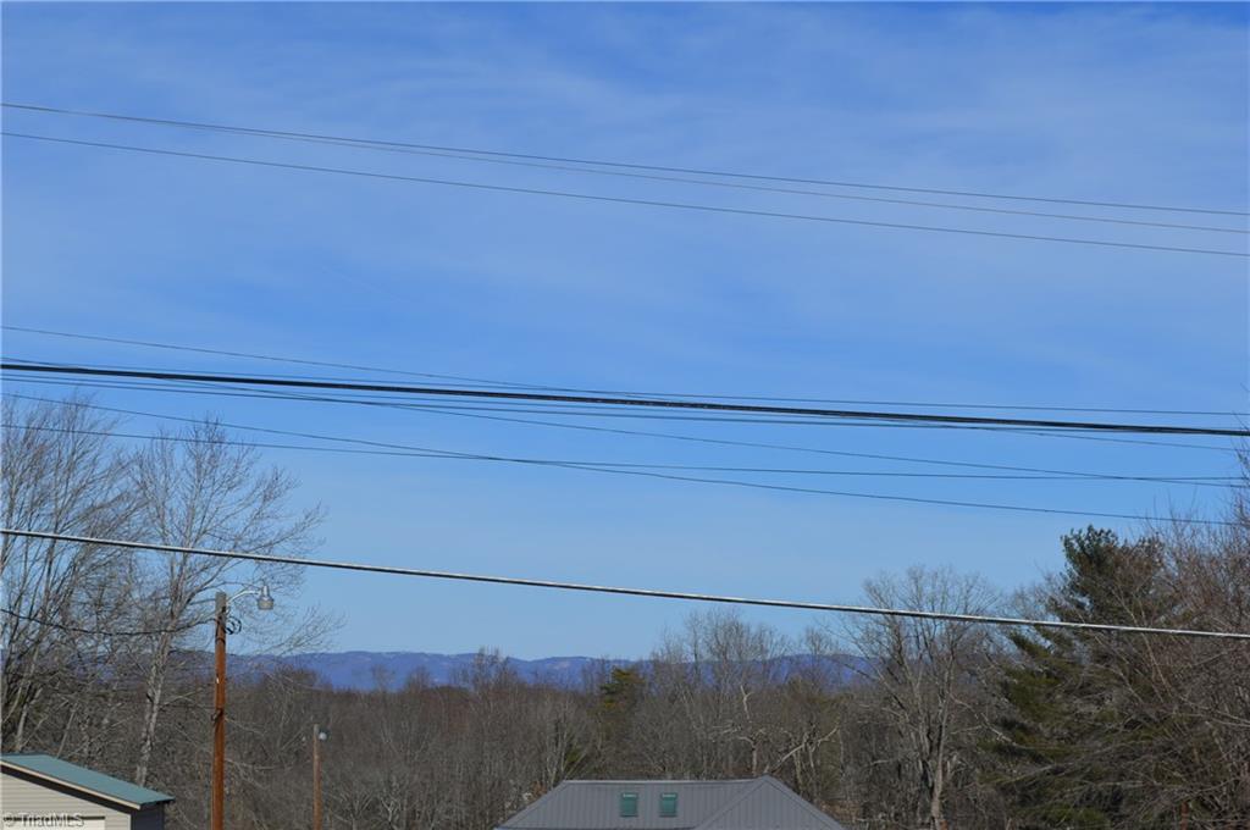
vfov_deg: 16.5
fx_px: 2861
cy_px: 415
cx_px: 625
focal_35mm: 82
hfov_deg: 24.6
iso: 100
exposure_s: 1/400
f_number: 10
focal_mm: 55
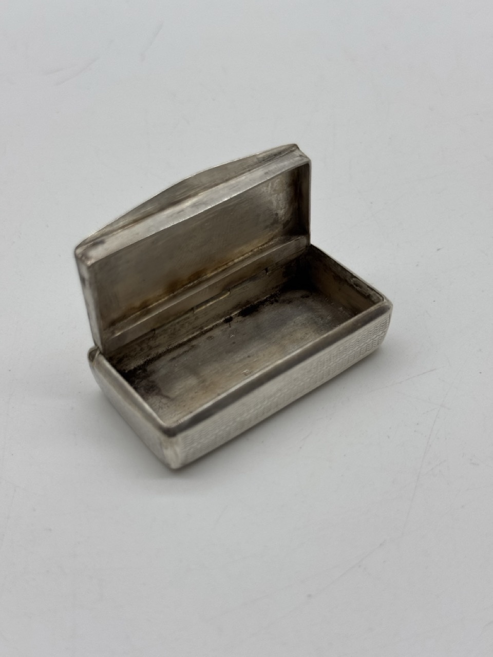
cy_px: 328
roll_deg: +2.1
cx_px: 246
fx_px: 911
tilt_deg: -44.6
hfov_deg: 30.3
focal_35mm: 48
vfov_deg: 39.7
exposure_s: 1/715
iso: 64
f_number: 1.78
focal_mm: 6.76
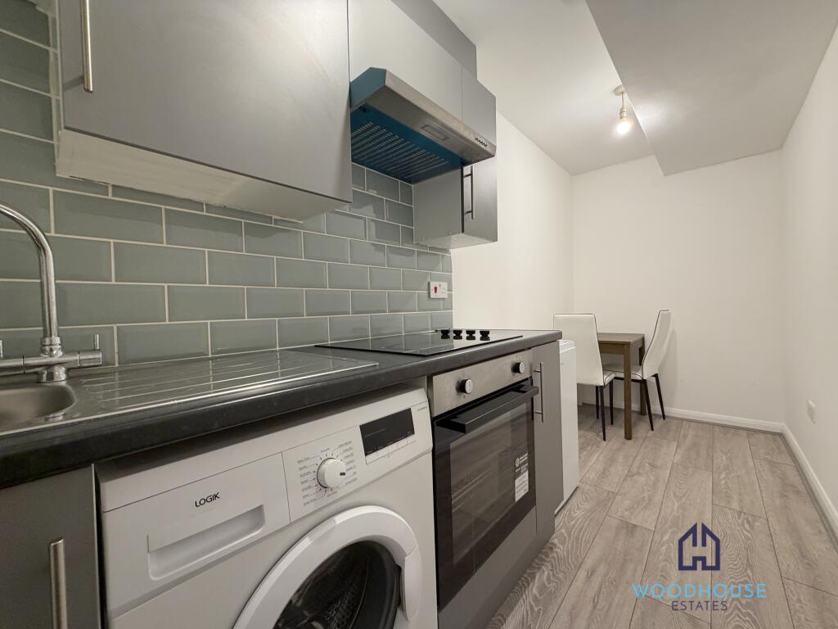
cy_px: 314
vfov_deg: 85.7
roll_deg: +0.7
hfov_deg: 102.1
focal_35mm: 14
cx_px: 419
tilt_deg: +0.1
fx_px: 339
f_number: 2.2
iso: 200
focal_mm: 2.22
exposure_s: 1/50
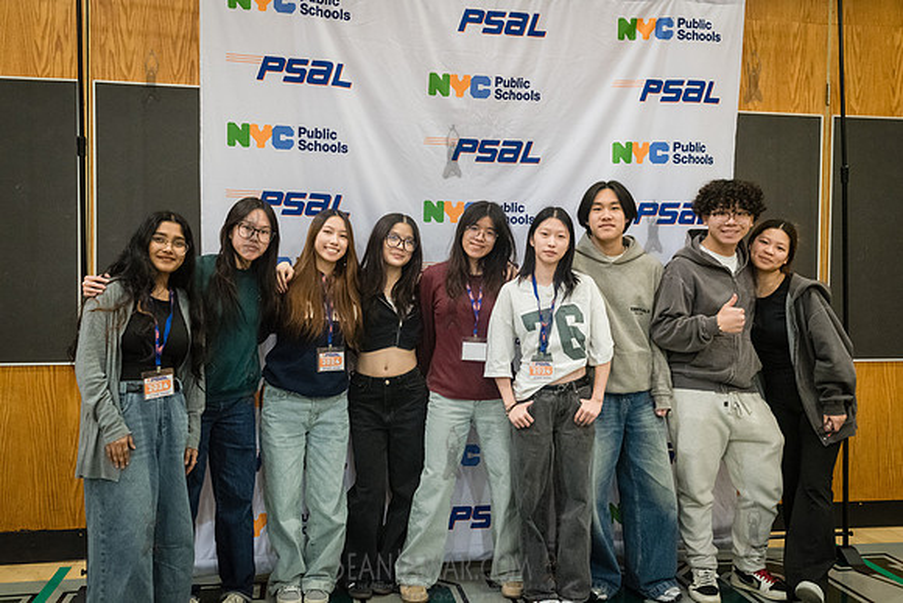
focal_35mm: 35
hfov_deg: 54.3
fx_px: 880
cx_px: 452
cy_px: 302
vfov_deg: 37.8
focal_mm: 35
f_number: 5
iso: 8000
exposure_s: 1/160
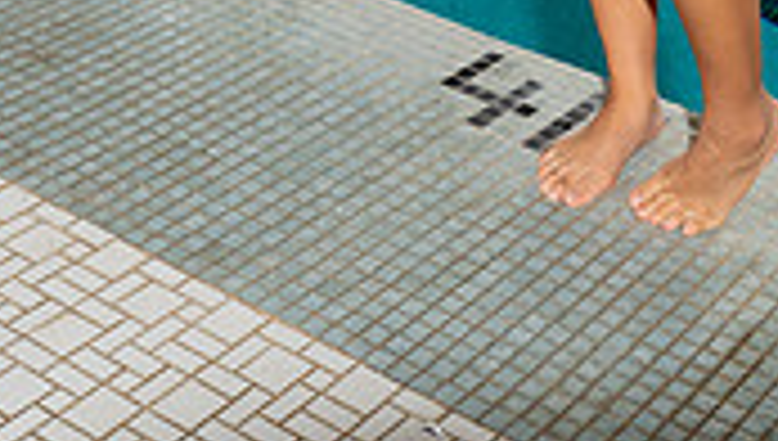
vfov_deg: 12.0
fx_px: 1798
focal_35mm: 87
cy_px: -518
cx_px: 607
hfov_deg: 24.1
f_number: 8
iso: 1000
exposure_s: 1/250
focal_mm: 32
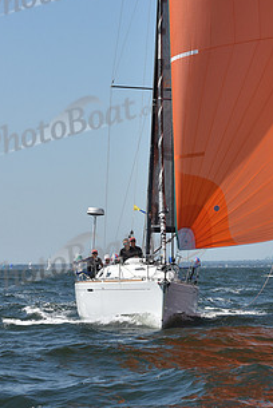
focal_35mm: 133
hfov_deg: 10.3
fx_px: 1509
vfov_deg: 15.2
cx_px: 240
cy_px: 36
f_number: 8
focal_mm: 70
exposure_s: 1/1250
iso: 250
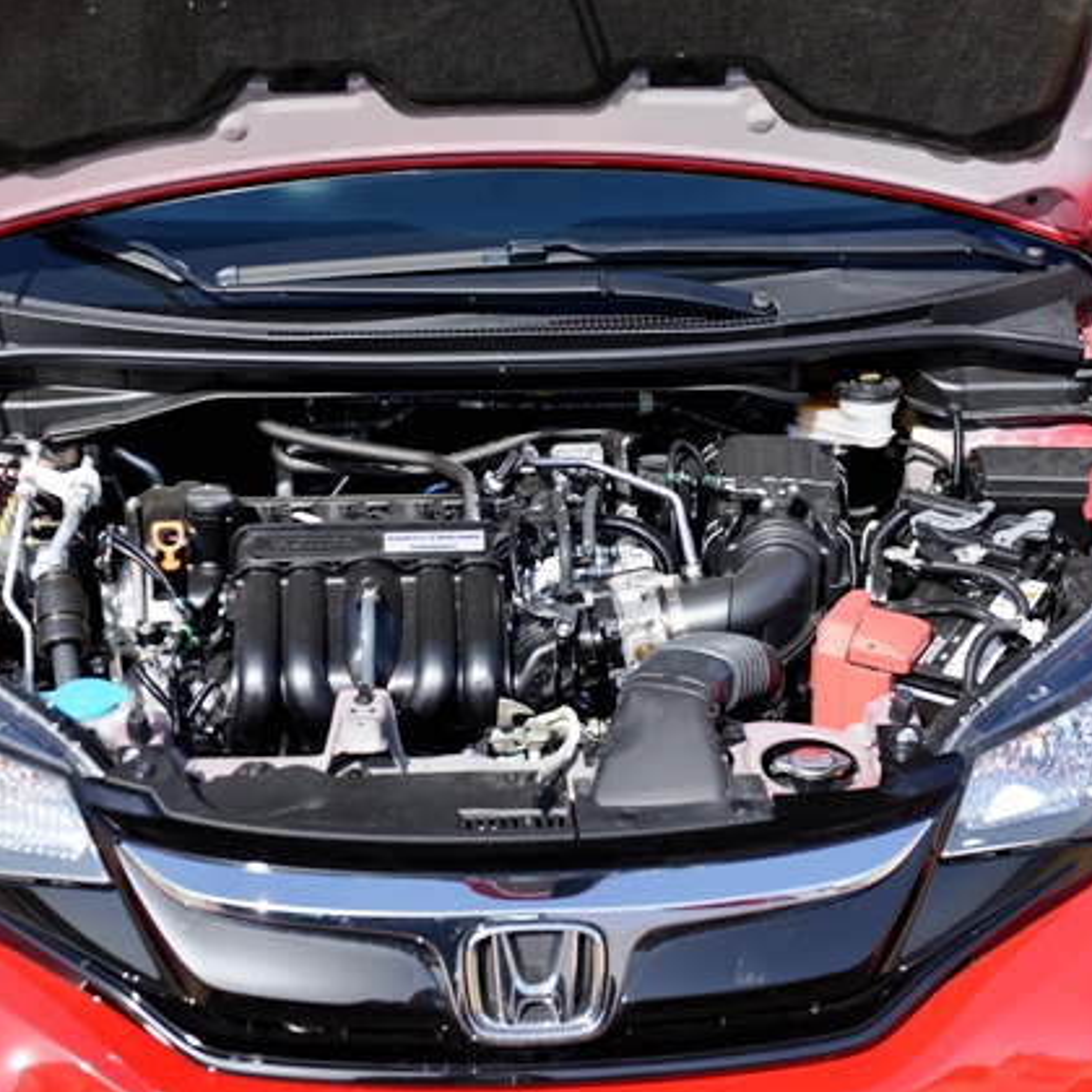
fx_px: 2034
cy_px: 550
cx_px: 497
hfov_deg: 30.0
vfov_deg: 30.0
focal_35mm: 57
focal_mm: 44
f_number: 5
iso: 125
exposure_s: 1/800
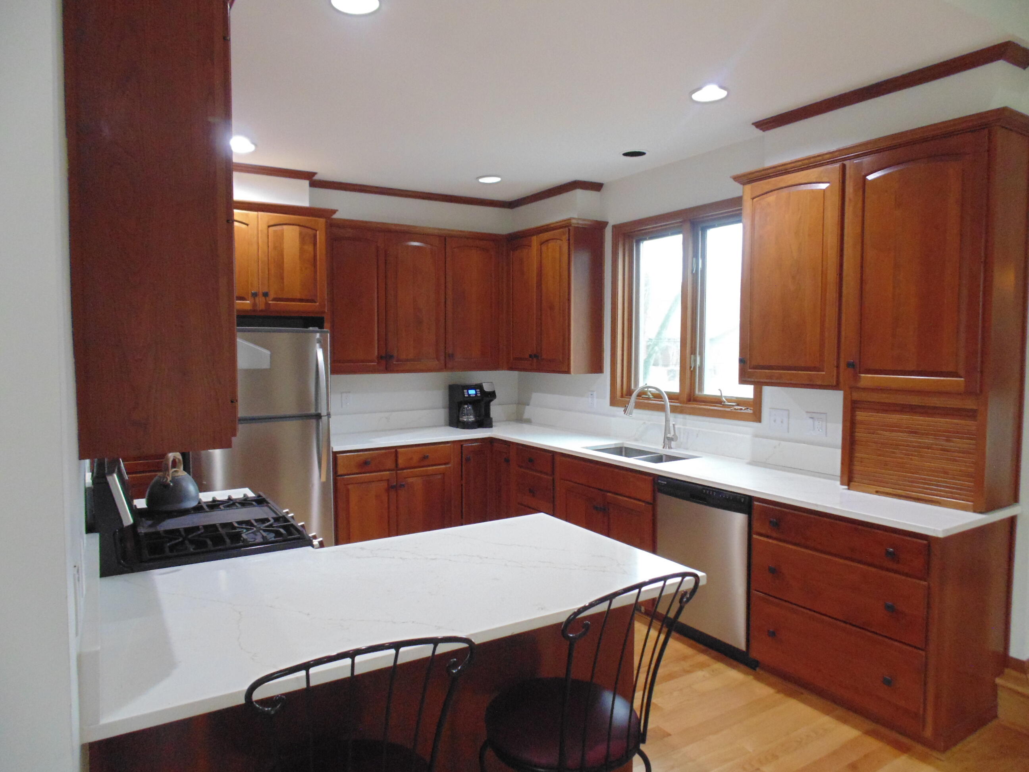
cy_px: 386
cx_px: 514
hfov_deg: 76.4
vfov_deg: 61.1
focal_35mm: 22
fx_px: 654
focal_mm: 4
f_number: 3.1
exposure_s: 1/15
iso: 400
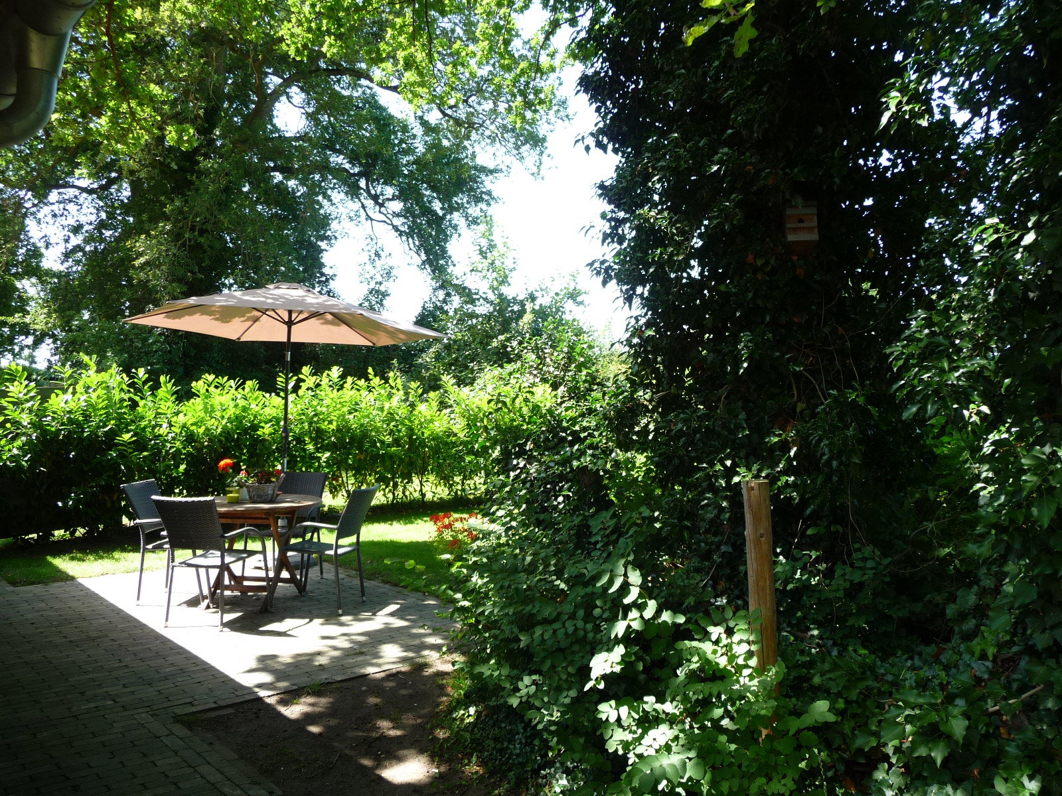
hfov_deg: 63.4
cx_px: 531
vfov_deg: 49.7
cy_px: 398
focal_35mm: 28
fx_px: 859
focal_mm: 4.7
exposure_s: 1/125
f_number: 3.3
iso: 100
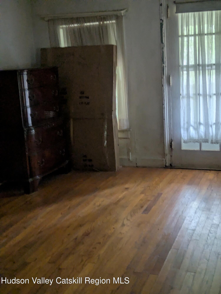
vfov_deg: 37.5
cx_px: 110
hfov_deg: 28.6
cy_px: 147
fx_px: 434
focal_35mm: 51
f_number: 1.89
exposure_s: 1/15
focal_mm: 5.43
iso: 105
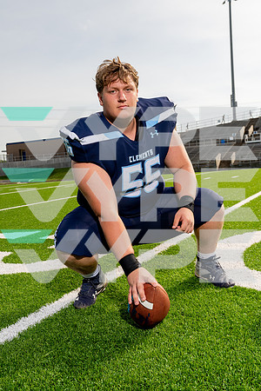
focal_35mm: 39
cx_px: 130
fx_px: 424
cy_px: 196
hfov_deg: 34.2
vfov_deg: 49.6
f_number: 8
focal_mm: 39
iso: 100
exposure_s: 1/250
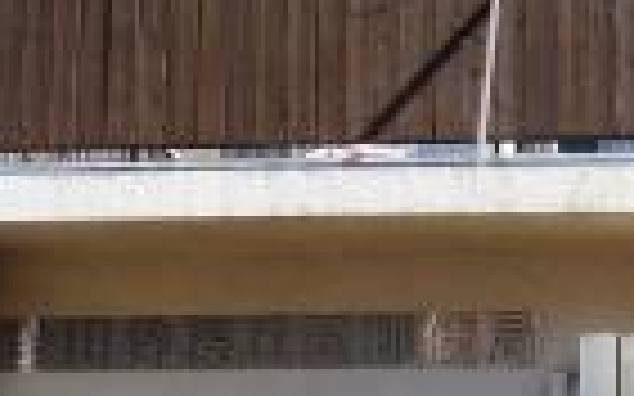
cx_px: 630
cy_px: 446
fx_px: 1693
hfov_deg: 20.6
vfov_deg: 13.1
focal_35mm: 98
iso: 100
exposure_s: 1/500
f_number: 2.7
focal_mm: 5.2
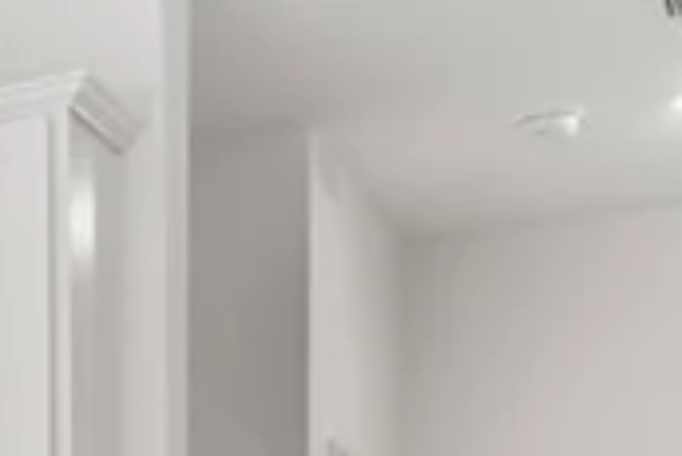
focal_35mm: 113
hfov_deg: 14.0
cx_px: -837
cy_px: 831
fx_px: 2142
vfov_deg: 11.3
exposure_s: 1/15
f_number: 8
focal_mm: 19
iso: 400
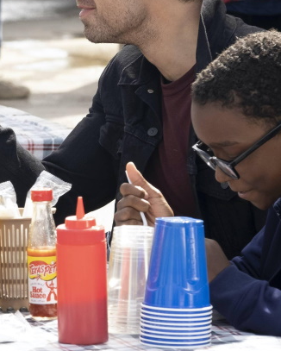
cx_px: -78
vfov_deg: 4.4
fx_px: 4571
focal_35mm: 440
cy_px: 108
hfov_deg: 3.5
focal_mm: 106
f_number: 7.1
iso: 500
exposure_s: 1/400
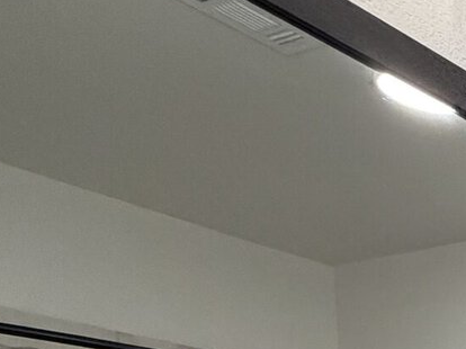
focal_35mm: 65
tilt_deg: -5.6
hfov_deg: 16.9
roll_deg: +0.6
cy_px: 671
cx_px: 1028
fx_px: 875
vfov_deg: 17.3
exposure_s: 1/120
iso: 250
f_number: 2.2
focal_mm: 2.22
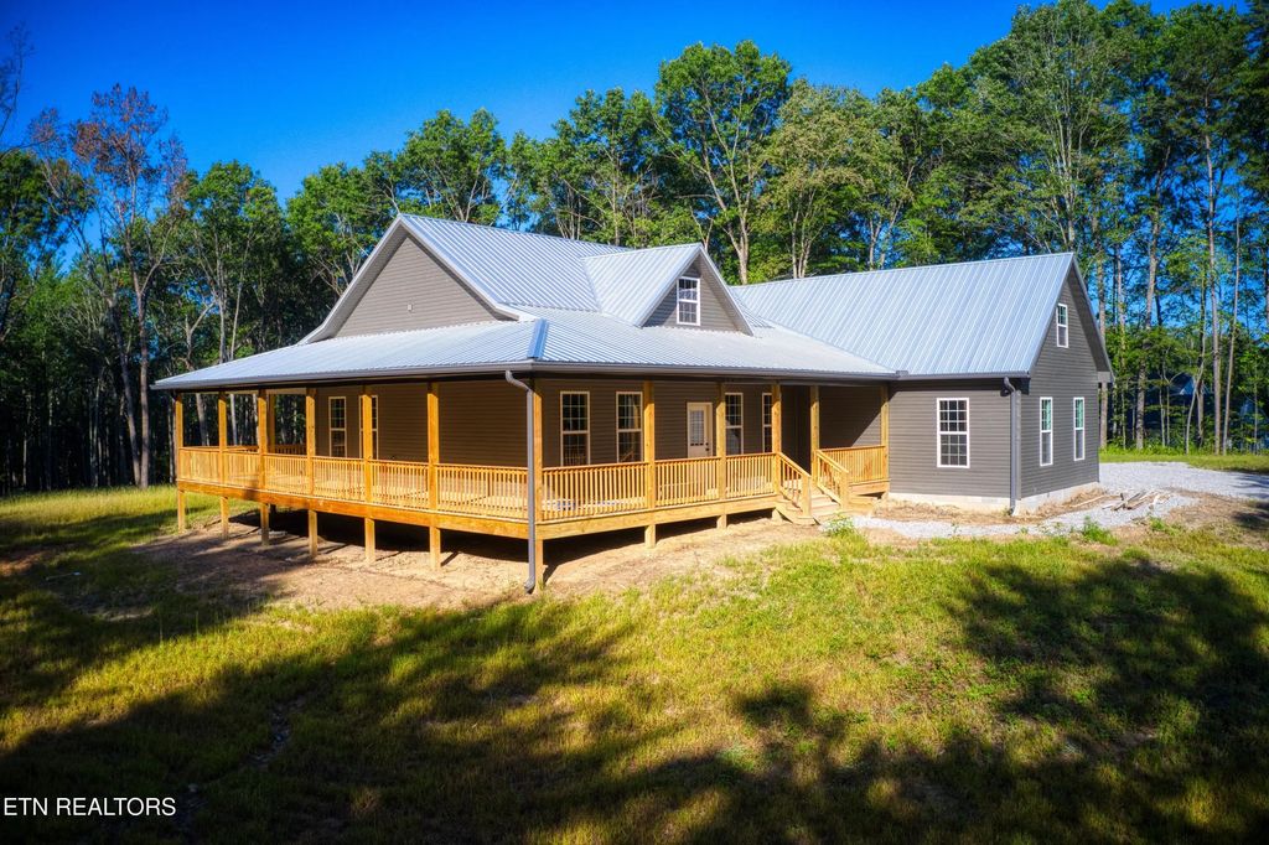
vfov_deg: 46.4
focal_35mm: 28
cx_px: 634
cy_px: 422
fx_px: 987
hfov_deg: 65.5
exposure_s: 1/80
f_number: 5
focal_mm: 10.26
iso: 400
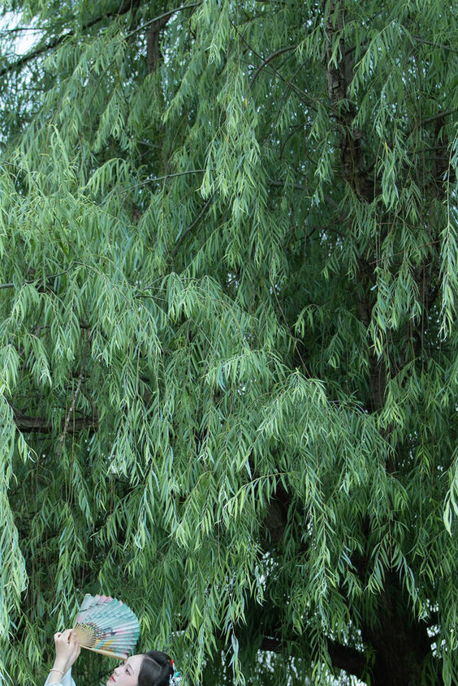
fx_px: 2843
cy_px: 493
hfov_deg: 9.2
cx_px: 227
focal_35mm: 149
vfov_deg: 13.7
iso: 100
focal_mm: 80
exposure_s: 1/640
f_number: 2.8
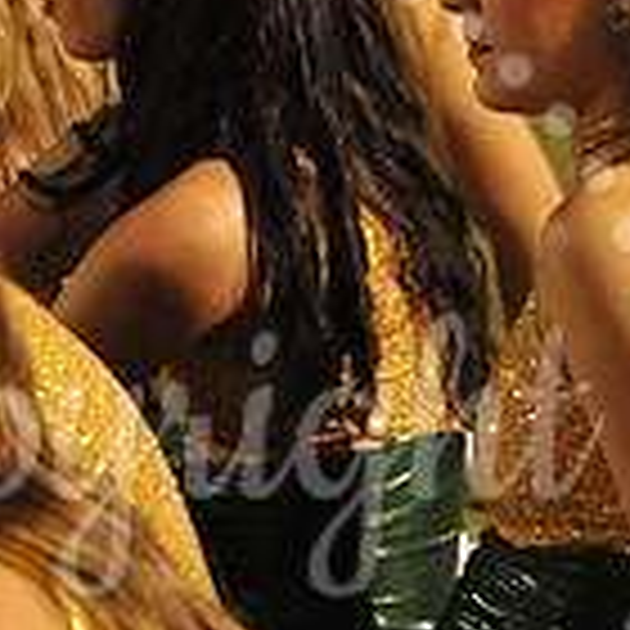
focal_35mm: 599
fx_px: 12334
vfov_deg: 2.9
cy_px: 441
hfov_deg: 2.9
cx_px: 144
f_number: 5.6
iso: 5000
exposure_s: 1/200
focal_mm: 170
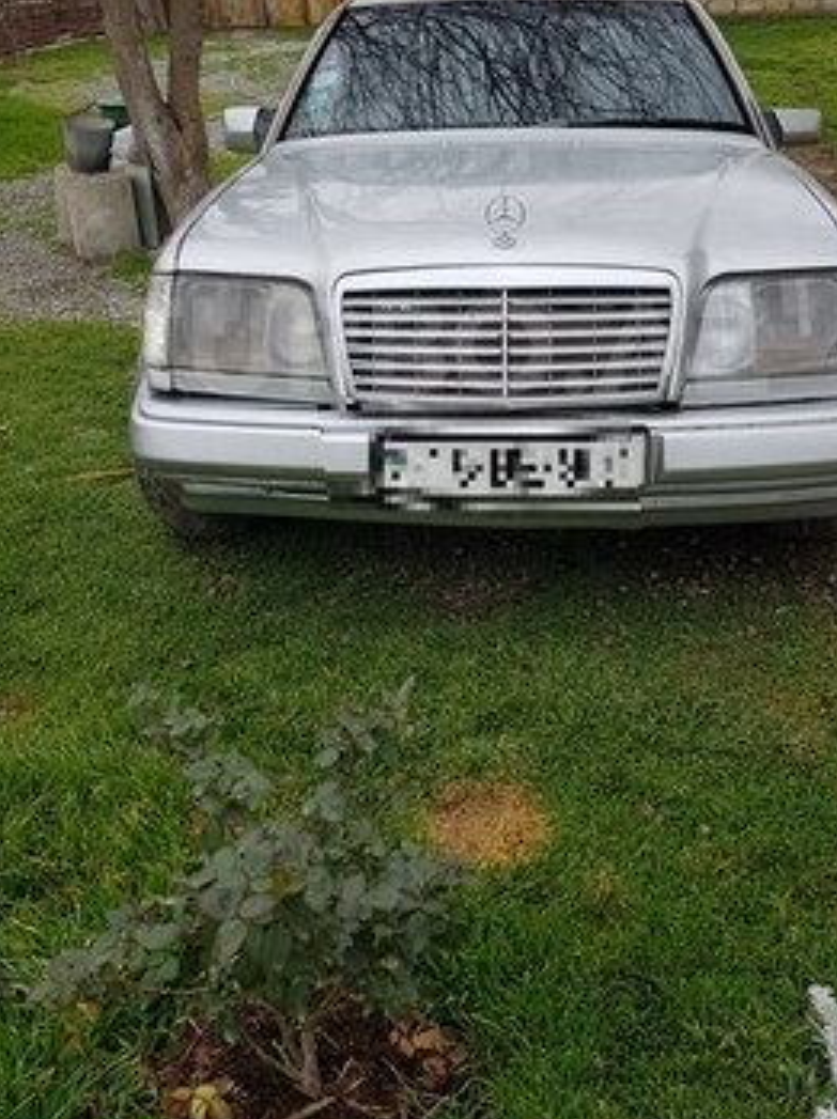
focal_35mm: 37
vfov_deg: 49.1
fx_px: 1195
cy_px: 346
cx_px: 439
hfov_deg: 38.6
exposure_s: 1/314
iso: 40
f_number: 1.7
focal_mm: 4.2
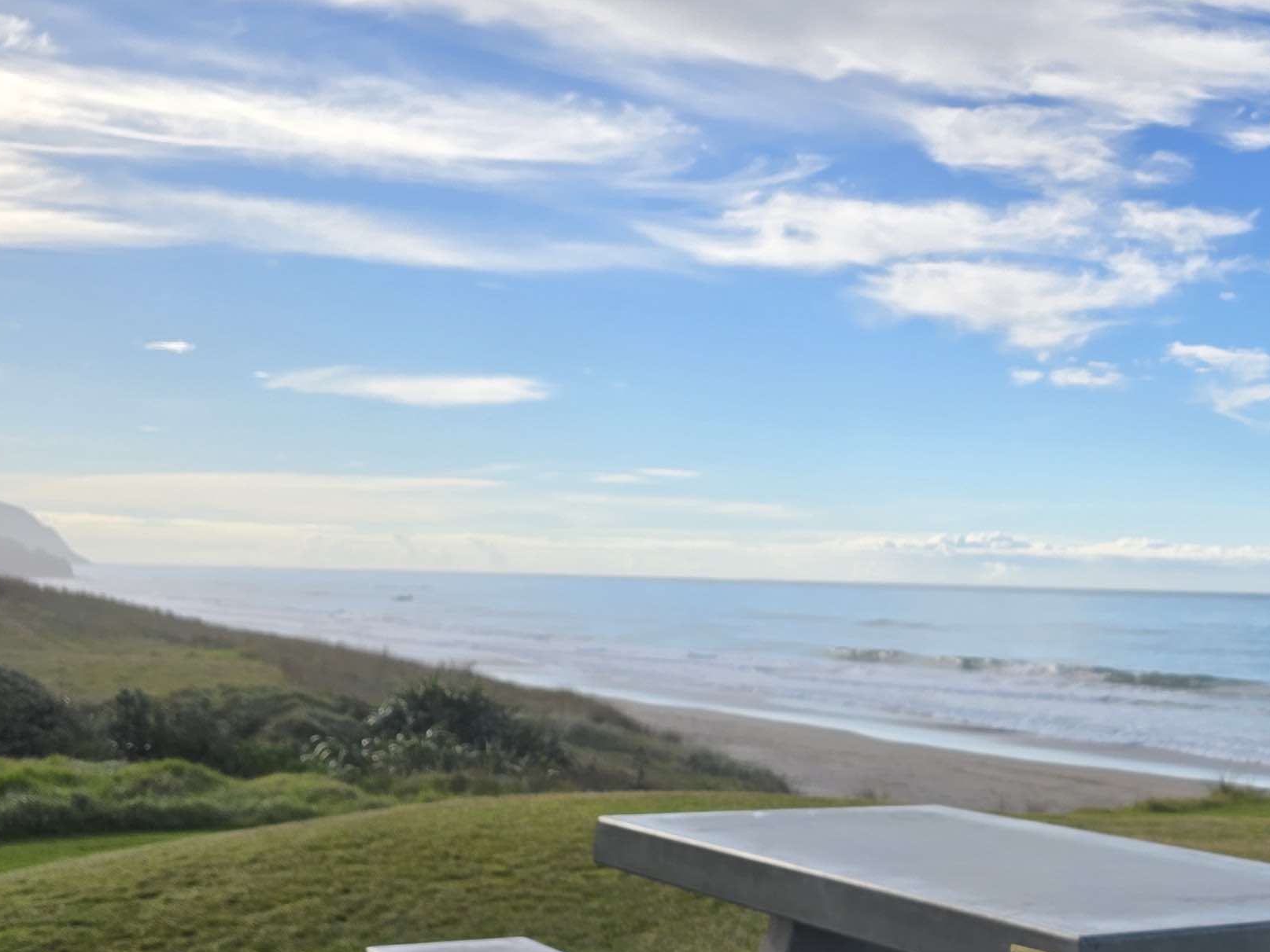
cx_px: 1301
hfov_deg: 31.0
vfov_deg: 25.1
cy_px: 800
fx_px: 2092
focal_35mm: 57
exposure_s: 1/599
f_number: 1.7
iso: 12
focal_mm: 6.3
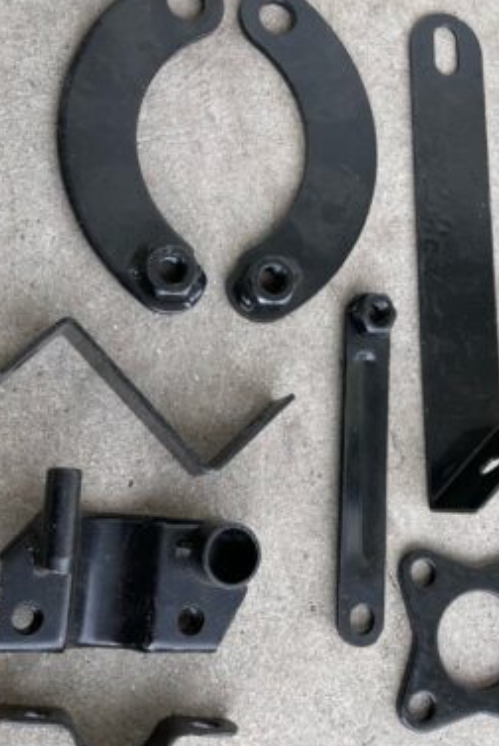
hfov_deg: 31.2
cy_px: 362
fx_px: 892
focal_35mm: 43
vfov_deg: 45.4
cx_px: 253
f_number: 1.6
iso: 32
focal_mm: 5.1
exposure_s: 1/211
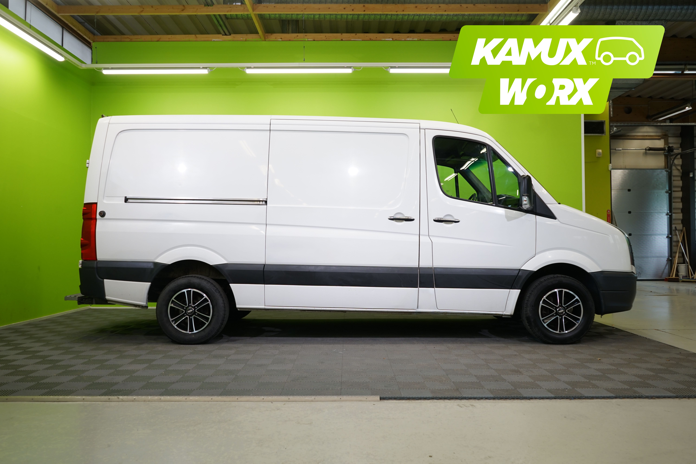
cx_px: 348
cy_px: 232
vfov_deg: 45.0
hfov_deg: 63.7
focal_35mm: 29
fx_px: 561
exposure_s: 1/30
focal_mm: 29
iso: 400
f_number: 6.3
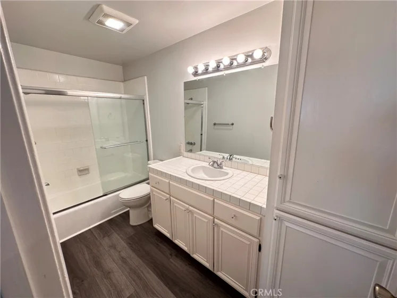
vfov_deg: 85.7
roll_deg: +0.8
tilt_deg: -11.8
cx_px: 198
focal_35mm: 14
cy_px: 149
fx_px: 161
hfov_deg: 102.1
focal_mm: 2.22
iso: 125
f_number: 2.2
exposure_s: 1/120
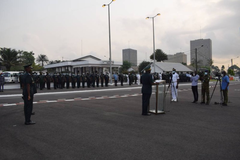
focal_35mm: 27
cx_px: 120
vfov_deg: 47.9
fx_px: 180
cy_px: 80
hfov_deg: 67.4
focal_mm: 18
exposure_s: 1/160
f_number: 6.3
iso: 100
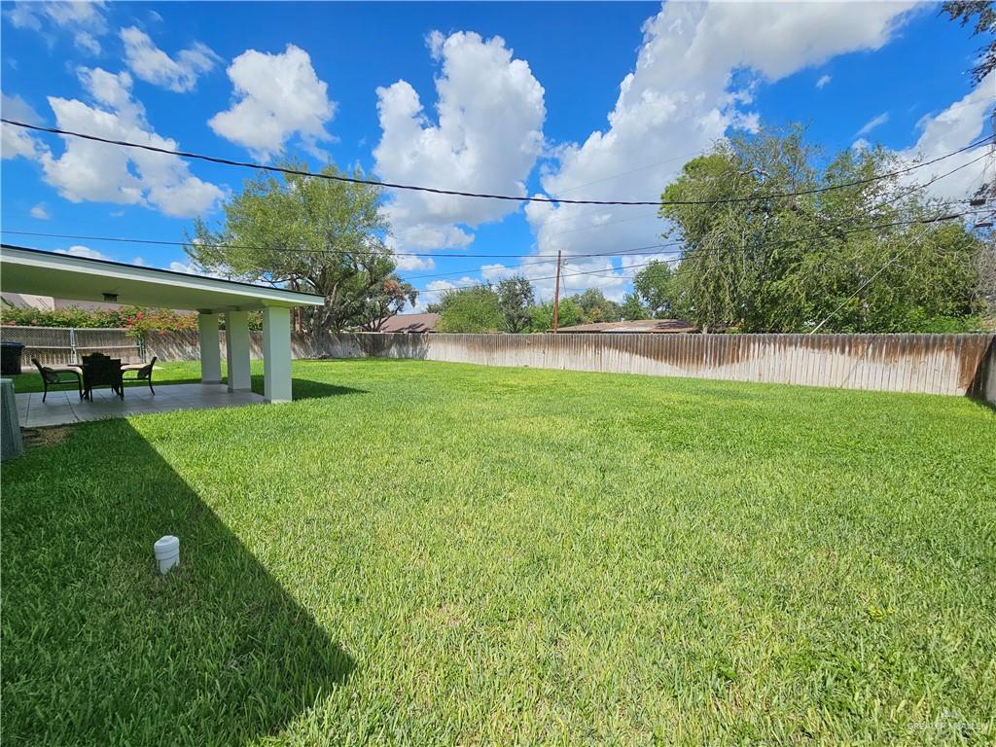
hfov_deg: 106.2
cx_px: 498
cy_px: 374
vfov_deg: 89.9
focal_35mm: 13
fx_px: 374
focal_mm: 2.2
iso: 50
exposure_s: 1/4120
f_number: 2.2
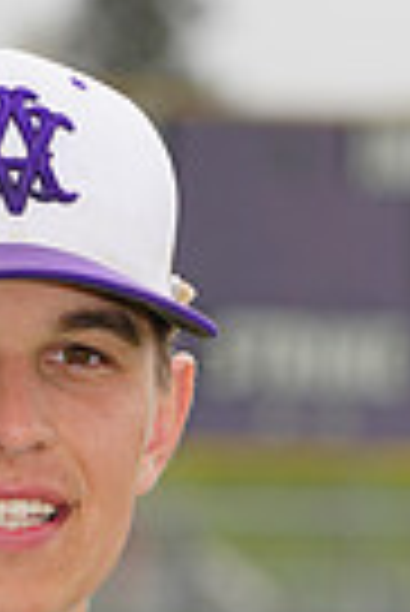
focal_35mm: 914
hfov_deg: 1.5
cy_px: 900
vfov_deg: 2.3
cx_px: -79
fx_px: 15573
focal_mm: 215
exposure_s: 1/250
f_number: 9
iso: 160
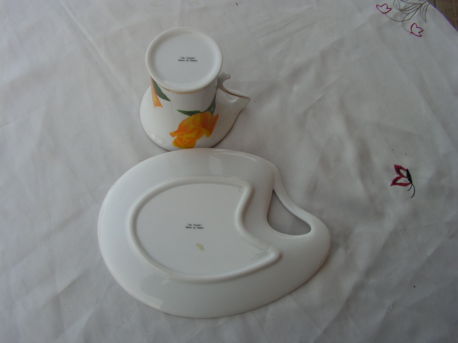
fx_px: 476
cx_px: 229
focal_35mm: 36
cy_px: 172
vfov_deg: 39.7
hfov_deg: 51.4
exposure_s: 1/250
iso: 64
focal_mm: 6
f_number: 4.8
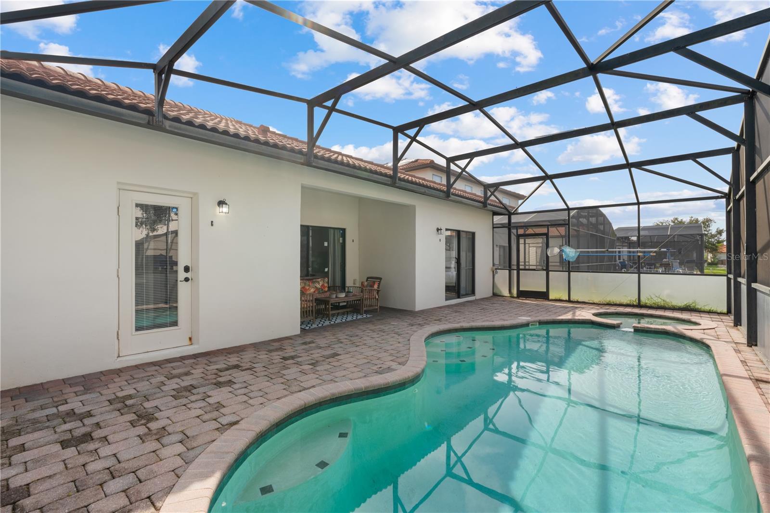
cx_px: 385
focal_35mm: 16
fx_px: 342
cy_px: 256
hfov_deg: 96.7
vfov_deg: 73.7
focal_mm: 16
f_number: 9
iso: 100
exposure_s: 1/20
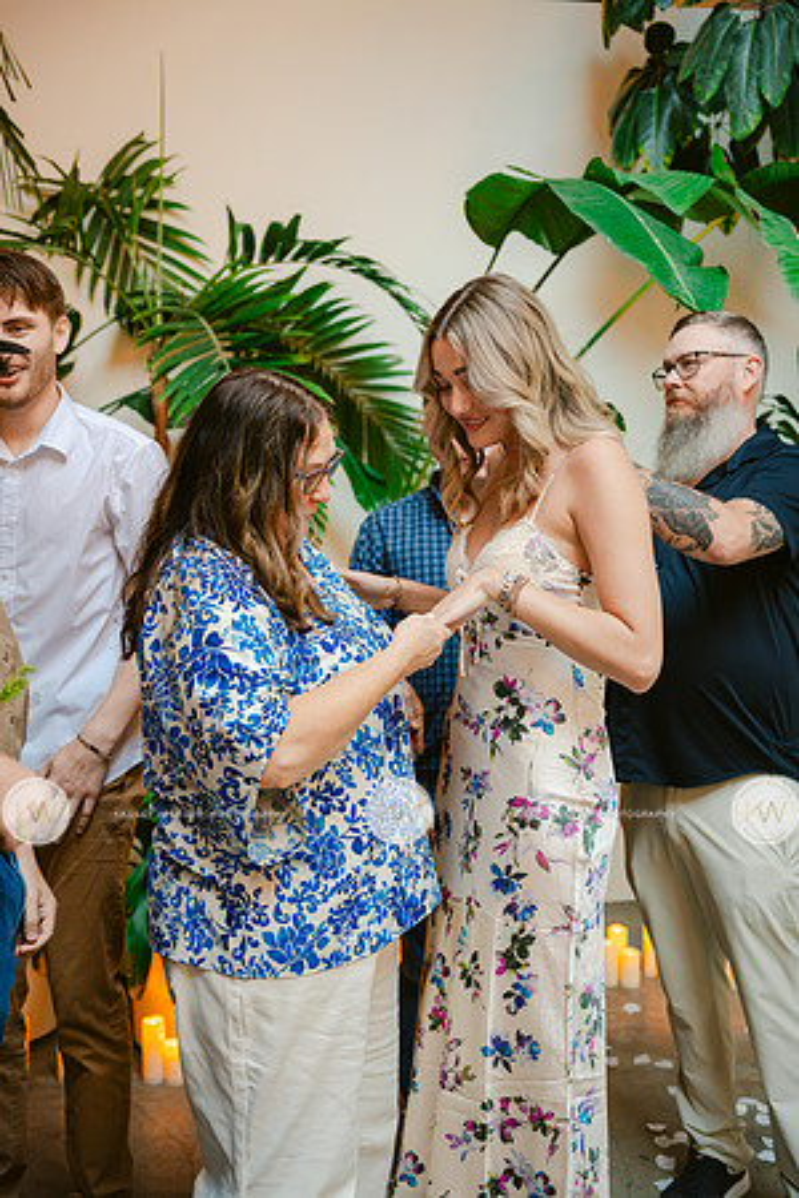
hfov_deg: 32.5
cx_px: 400
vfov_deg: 47.2
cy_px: 599
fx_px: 1372
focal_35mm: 41
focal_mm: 41.2
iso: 1000
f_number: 2.8
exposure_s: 1/250
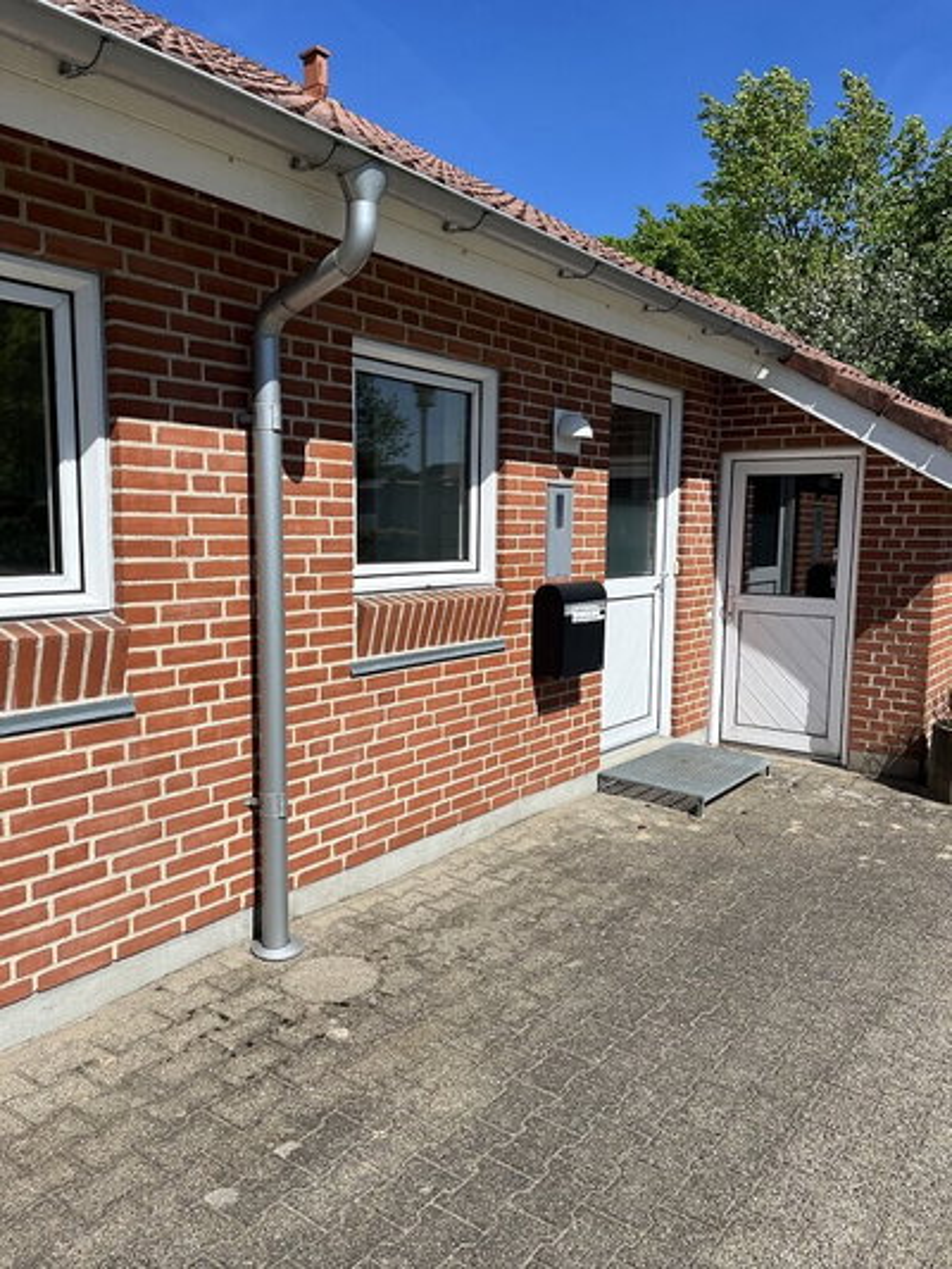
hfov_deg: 53.1
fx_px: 953
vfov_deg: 67.3
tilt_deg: -5.2
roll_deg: -1.3
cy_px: 634
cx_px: 476
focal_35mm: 26
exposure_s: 1/4310
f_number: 1.6
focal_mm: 5.1
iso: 50
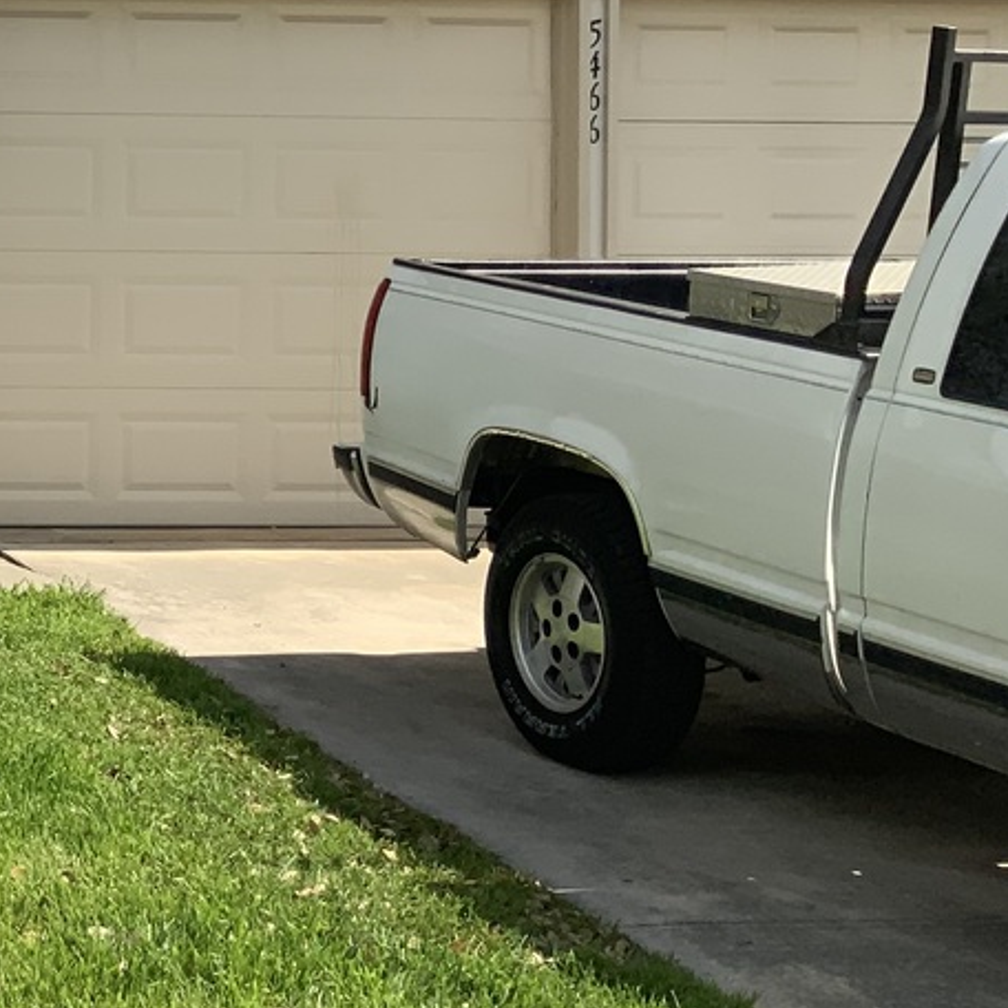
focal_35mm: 81
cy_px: 150
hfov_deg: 18.8
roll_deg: -1.7
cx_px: -519
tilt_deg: +0.3
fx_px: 2669
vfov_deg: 21.0
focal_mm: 3
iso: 16
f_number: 1.8
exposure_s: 1/1730
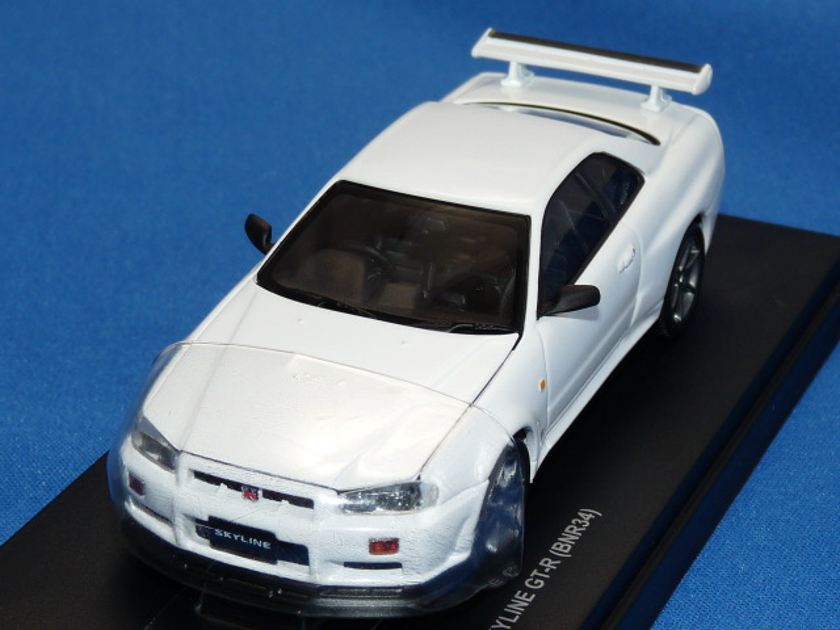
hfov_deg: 18.7
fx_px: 2548
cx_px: 420
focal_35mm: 105
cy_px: 315
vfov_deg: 14.1
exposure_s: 1/30
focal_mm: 10.8
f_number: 4
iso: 100
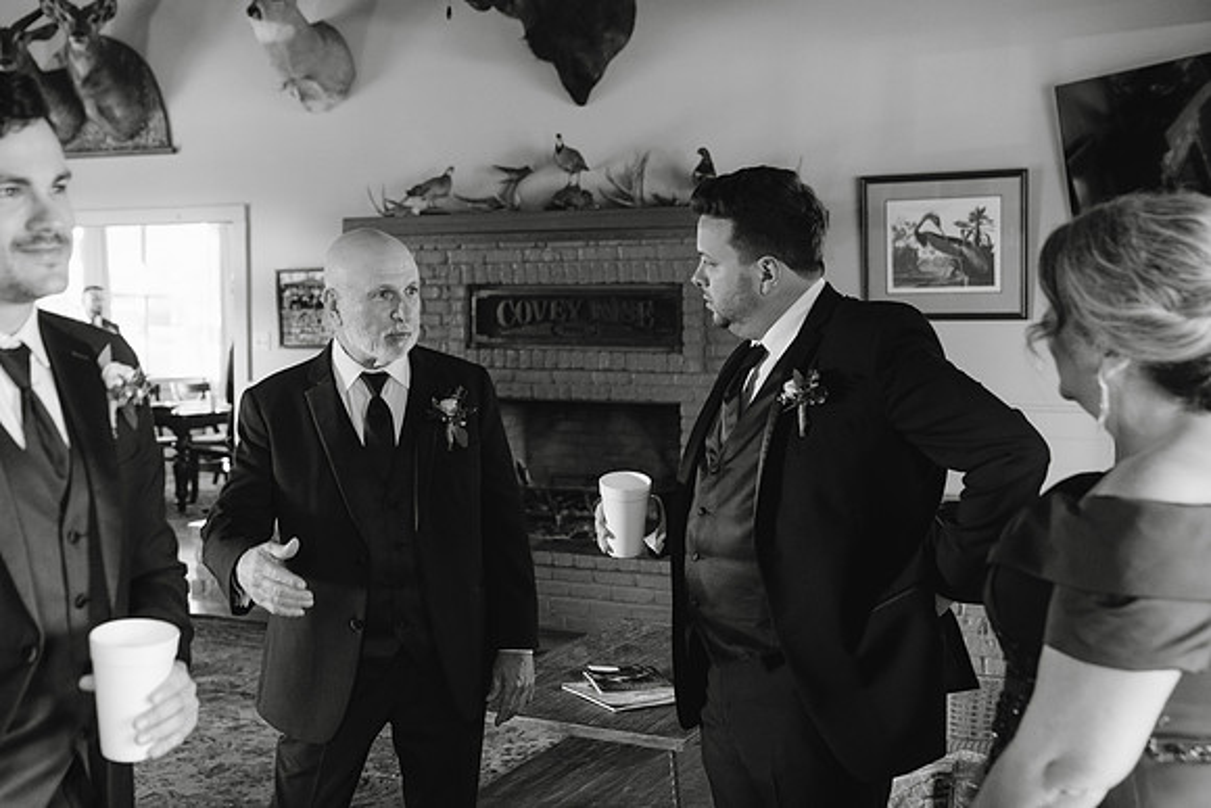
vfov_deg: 32.8
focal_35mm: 41
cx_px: 606
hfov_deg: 47.7
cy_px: 404
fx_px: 1371
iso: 2500
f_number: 3.5
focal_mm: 40
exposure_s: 1/100
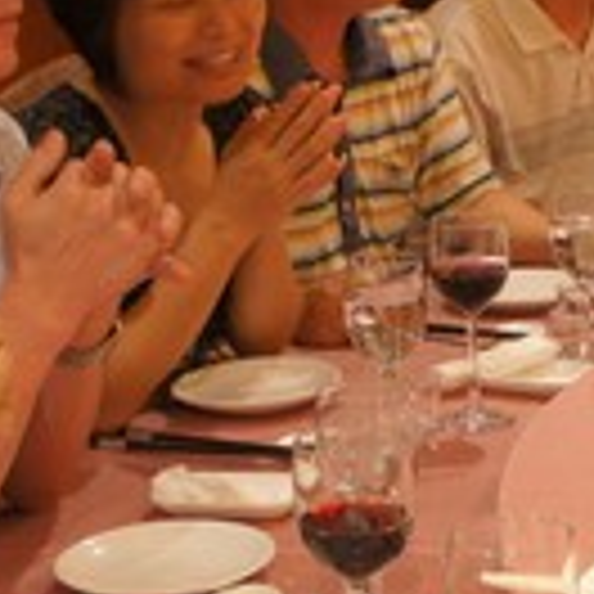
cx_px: 652
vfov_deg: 16.7
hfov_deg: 16.2
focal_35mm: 104
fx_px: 2019
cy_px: 340
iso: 640
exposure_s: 1/30
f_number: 3.5
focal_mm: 18
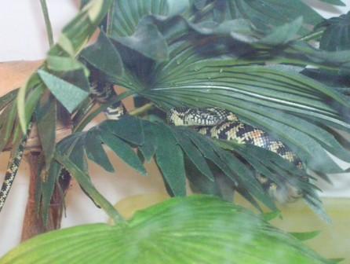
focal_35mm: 87
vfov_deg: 17.0
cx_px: 175
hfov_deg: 22.5
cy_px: 132
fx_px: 881
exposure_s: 1/160
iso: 1250
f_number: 4.3
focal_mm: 14.3
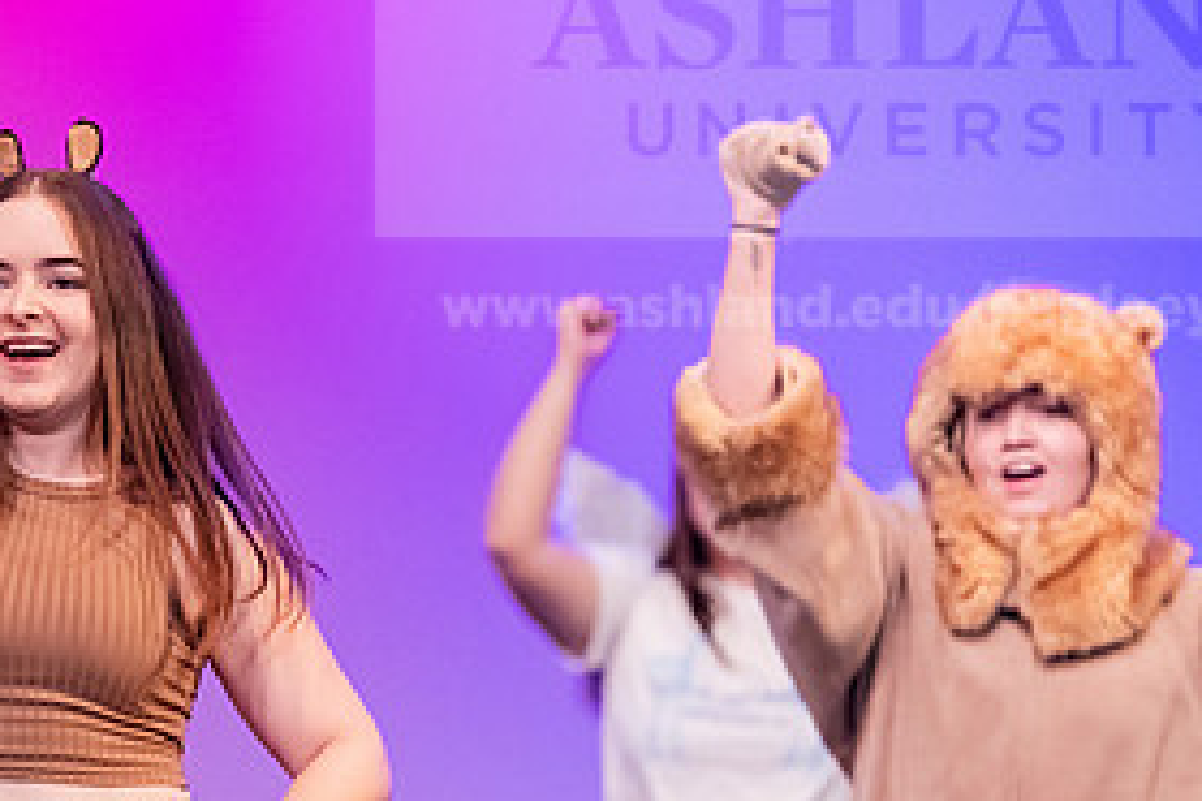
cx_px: 246
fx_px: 10417
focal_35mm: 312
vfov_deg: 4.4
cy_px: 398
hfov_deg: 6.6
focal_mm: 150
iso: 4000
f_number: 3.2
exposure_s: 1/250
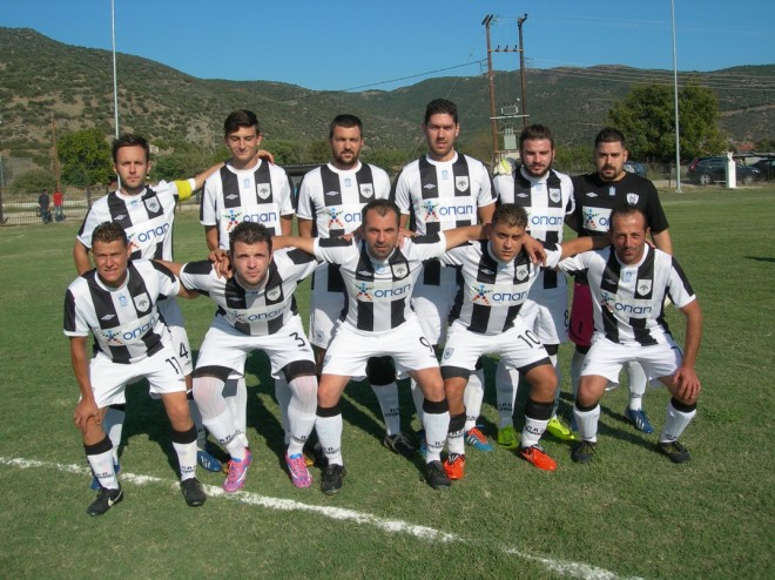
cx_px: 388
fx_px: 850
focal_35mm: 38
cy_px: 290
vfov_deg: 37.7
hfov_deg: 49.0
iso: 50
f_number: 4.8
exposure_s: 1/973
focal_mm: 7.8
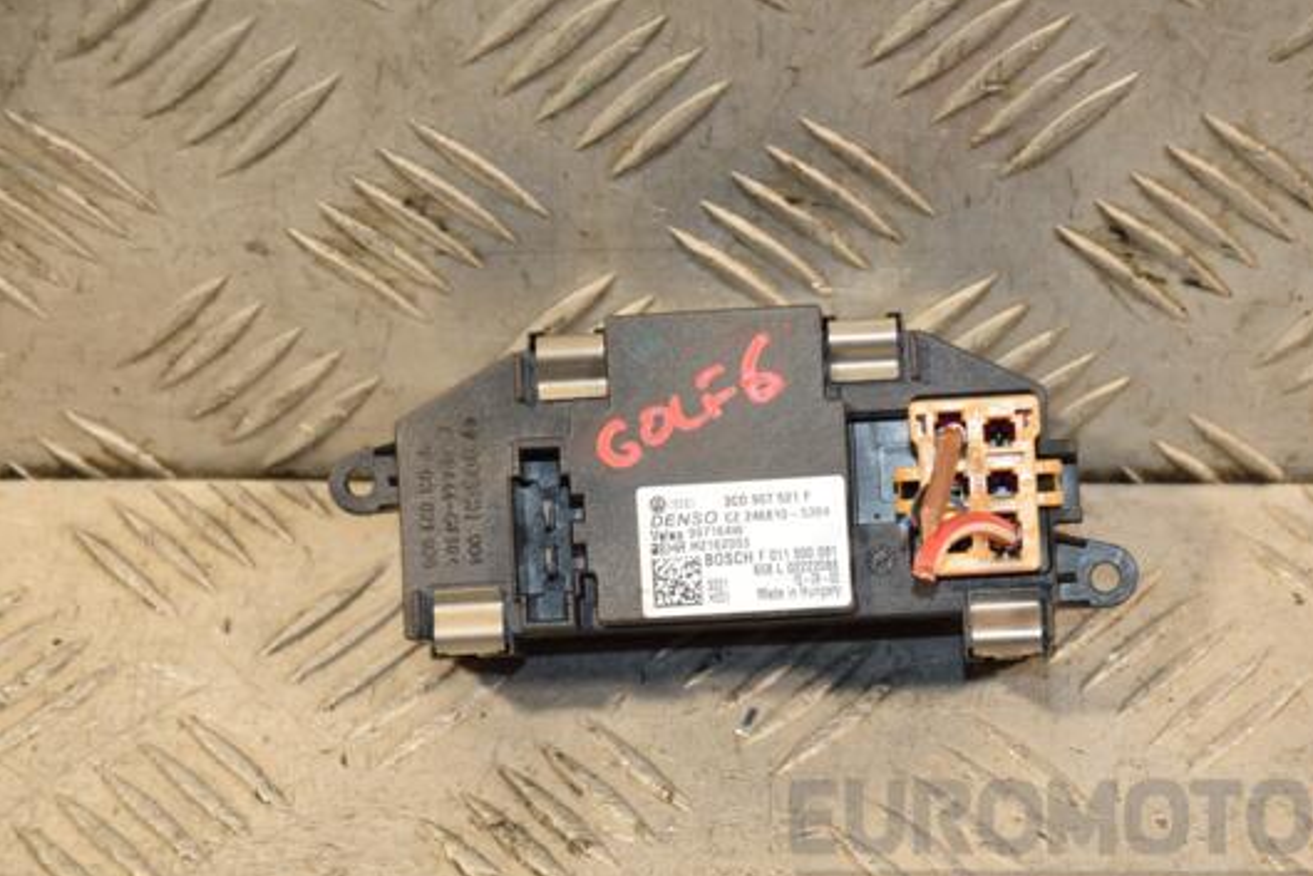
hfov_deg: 14.2
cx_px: 742
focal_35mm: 145
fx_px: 5274
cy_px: 486
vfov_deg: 9.5
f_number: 5.6
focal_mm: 85
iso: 800
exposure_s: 1/160
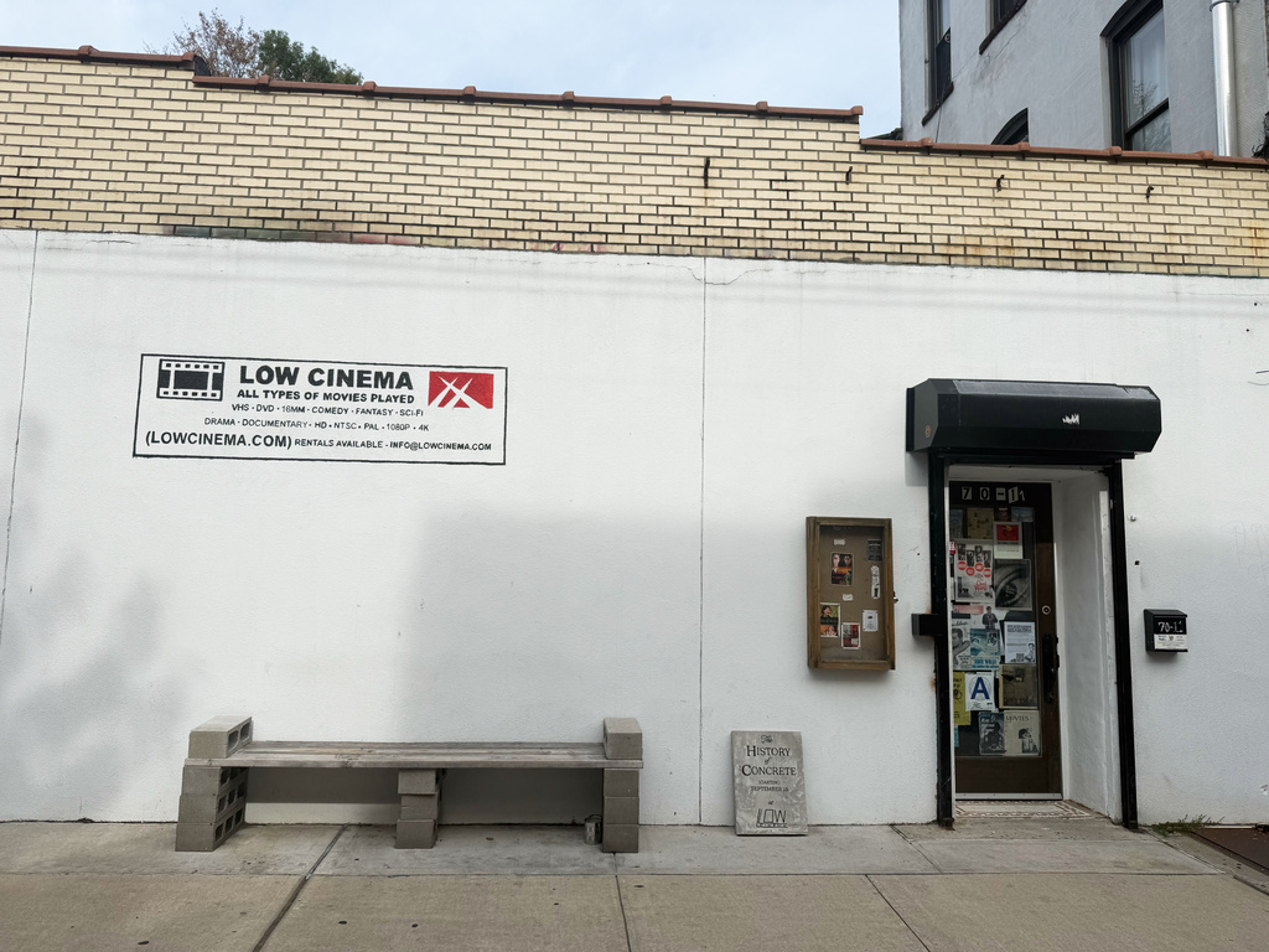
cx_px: 634
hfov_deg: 71.6
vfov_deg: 56.8
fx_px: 880
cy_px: 476
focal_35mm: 24
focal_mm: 6.8
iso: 80
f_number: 1.8
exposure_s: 1/4975
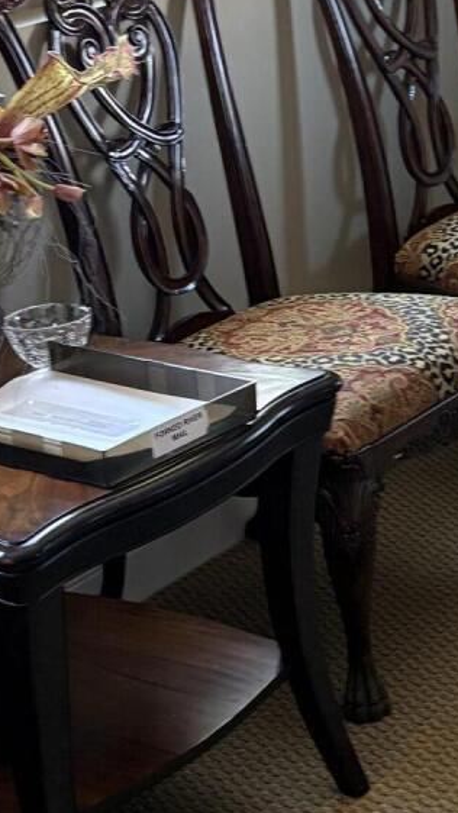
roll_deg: +2.6
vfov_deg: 21.1
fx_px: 2178
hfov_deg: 11.7
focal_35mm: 101
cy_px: 320
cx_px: 567
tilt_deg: -18.7
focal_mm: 5.96
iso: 250
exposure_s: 1/60
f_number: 1.6
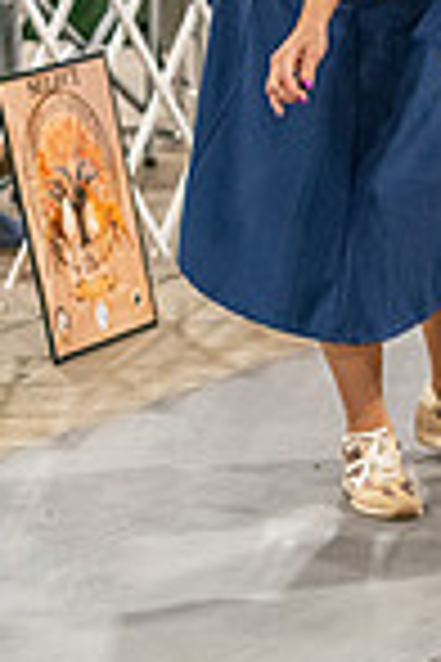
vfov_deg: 8.1
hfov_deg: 5.4
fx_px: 4667
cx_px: 522
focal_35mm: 254
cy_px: -27
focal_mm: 83
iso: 6400
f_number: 3.2
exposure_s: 1/250
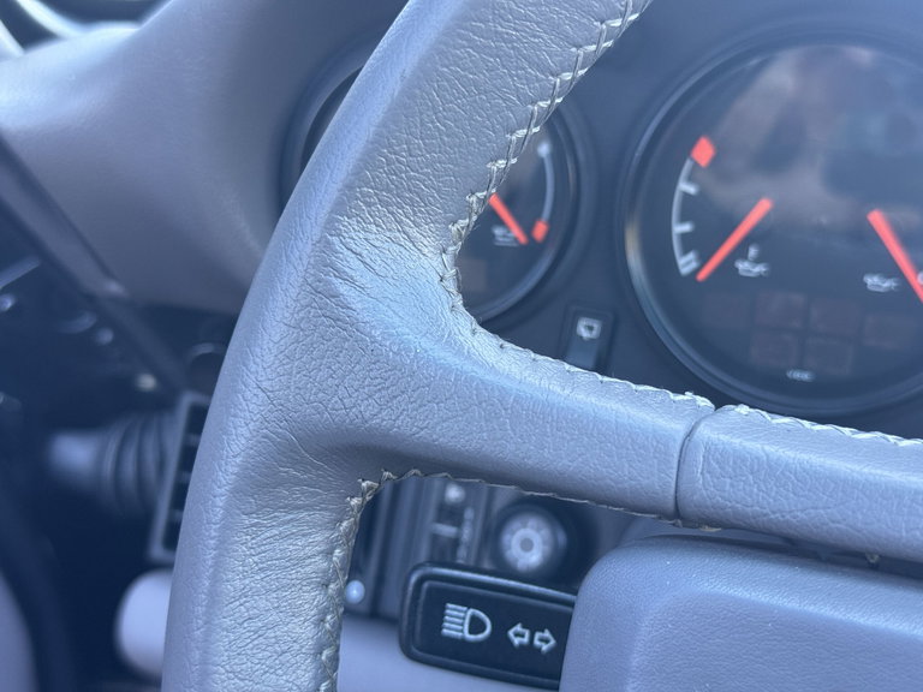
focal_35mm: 48
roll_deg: -1.3
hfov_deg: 39.7
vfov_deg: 30.3
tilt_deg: -17.7
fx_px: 1280
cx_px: 462
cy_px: 346
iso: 100
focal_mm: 6.76
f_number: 1.78
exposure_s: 1/60
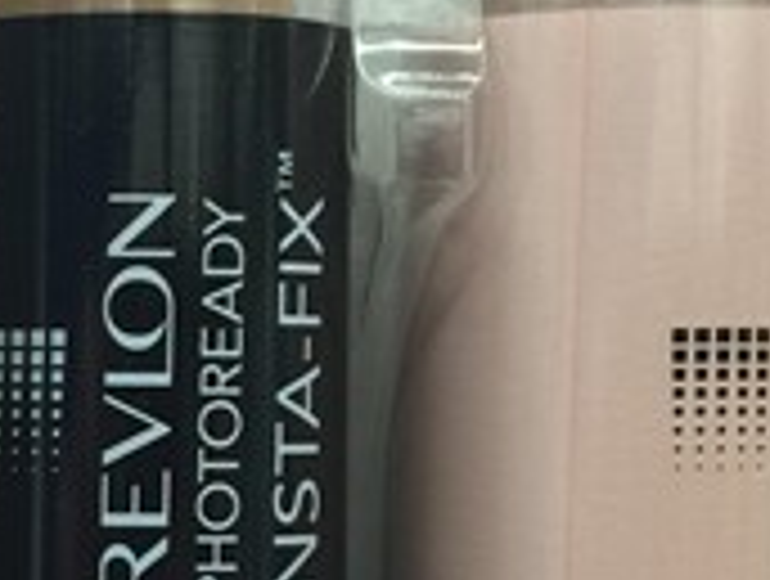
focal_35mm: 125
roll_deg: -0.9
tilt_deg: -2.2
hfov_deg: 14.9
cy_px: 553
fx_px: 2786
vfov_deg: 11.8
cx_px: -279
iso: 40
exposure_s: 1/15
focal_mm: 4.15
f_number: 2.2
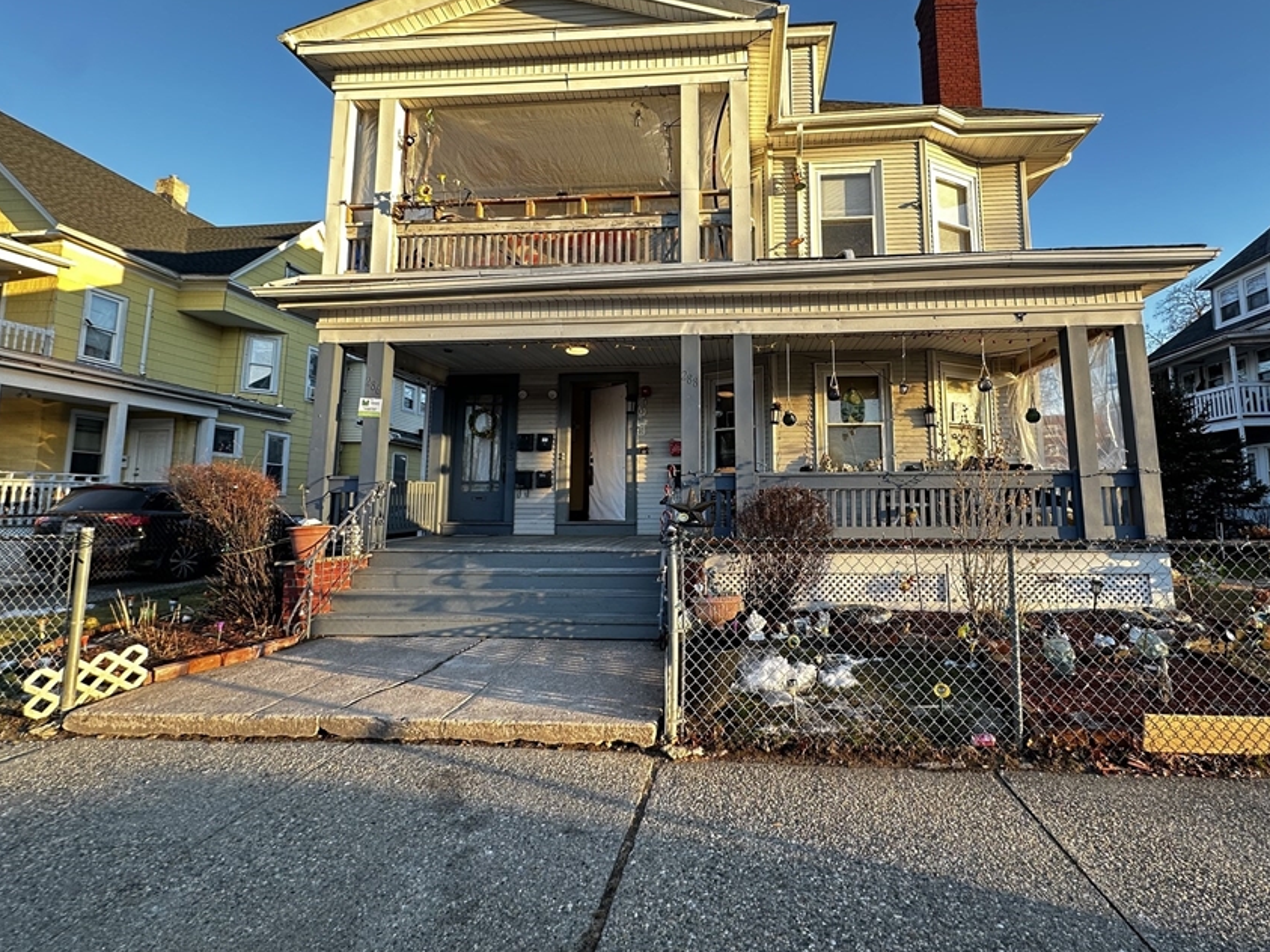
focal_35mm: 17
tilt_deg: +7.2
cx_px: 708
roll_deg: +0.6
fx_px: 624
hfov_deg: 90.7
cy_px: 435
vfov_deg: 74.6
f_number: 2.2
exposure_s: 1/99
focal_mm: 2.22
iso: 40
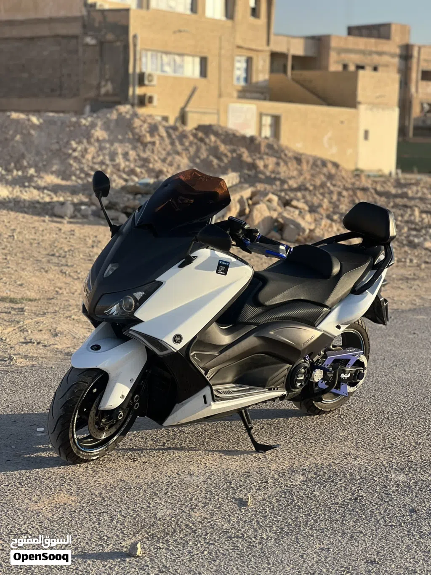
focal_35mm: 77
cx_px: 216
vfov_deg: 25.3
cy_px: 288
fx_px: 1278
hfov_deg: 19.1
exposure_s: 1/355
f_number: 2.8
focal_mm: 9
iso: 32
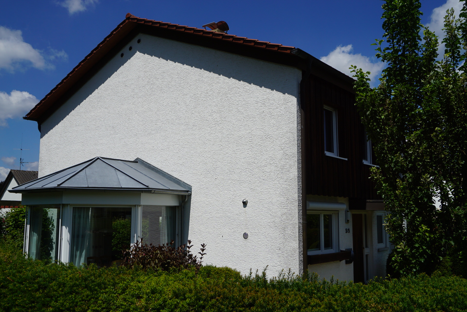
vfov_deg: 38.4
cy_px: 156
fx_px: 448
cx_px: 234
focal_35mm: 34
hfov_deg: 55.1
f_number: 11
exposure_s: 1/400
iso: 100
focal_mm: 23
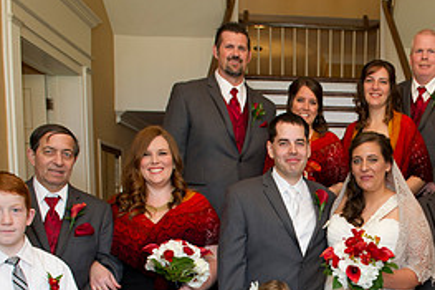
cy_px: 315
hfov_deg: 35.8
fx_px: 640
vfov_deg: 23.9
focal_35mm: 53
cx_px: 372
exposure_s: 1/60
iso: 800
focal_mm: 24
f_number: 5
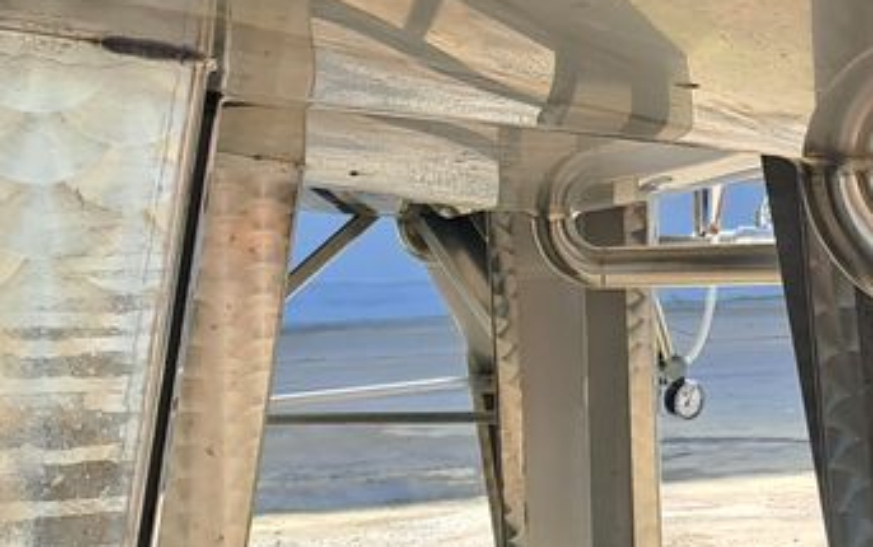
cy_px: -10
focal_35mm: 79
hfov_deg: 25.8
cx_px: 672
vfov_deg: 16.2
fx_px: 1881
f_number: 1.8
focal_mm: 4.65
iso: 32
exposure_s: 1/283
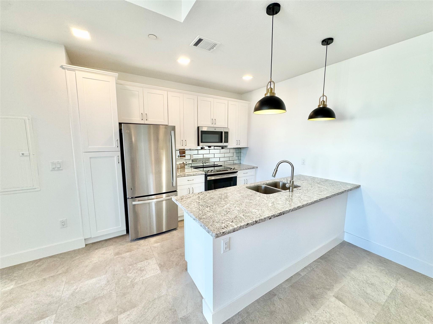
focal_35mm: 14
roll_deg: -0.1
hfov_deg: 102.1
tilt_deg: -6.5
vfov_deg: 85.7
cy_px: 162
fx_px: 175
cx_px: 216
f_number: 2.2
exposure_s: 1/120
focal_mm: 2.22
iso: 125
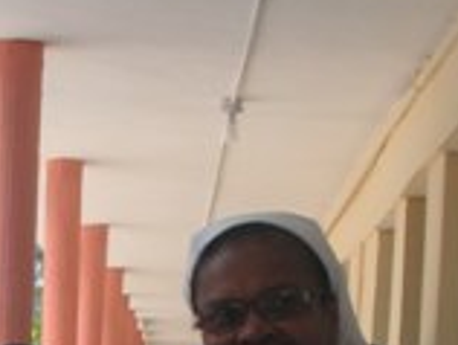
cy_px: 449
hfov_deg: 13.3
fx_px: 1948
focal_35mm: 147
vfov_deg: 9.9
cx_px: 41
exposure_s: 1/60
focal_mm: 8
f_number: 4
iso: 50
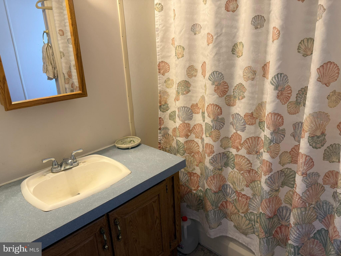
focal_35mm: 24
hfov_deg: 71.6
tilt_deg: -18.2
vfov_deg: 56.8
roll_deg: +3.4
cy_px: 128
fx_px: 236
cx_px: 170
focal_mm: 6.76
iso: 160
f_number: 1.78
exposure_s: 1/60
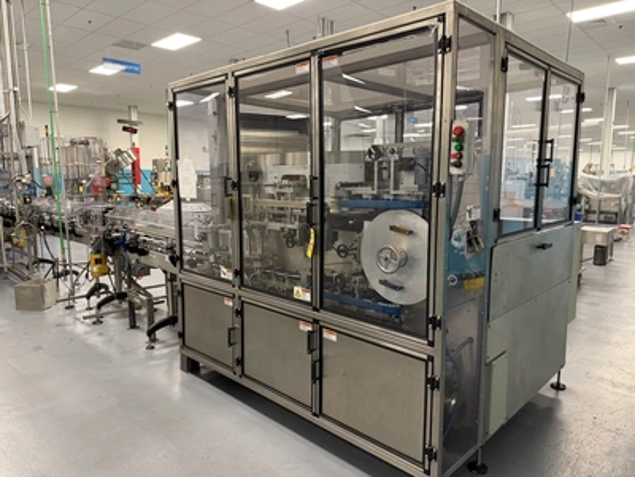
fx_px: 440
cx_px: 318
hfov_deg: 71.6
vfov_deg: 56.8
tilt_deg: -6.3
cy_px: 238
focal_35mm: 24
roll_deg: +0.3
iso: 250
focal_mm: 6.76
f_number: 1.78
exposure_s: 1/60
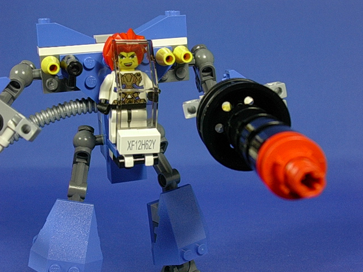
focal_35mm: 60
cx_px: 182
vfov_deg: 24.4
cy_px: 136
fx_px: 629
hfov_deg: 32.2
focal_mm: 9
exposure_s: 1/14.6
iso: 70
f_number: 3.4
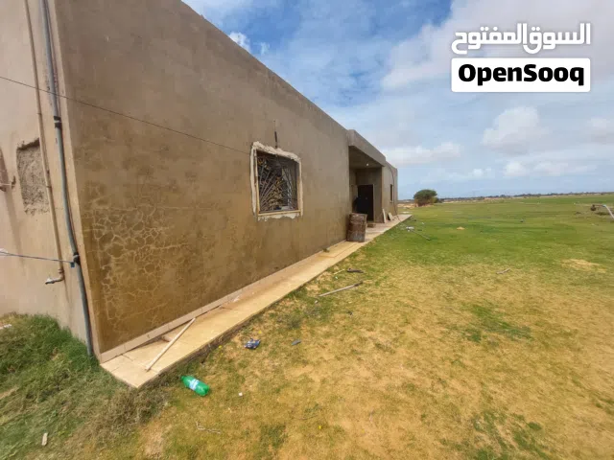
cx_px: 307
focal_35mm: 13
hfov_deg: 106.2
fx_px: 231
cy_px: 230
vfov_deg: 89.9
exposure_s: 1/1984
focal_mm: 1.74
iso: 50
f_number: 2.2
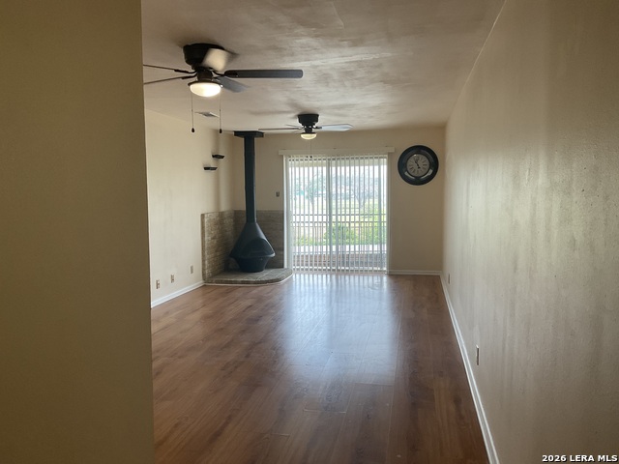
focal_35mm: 29
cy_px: 232
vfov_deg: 48.2
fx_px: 519
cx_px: 310
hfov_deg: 61.7
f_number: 1.8
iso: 64
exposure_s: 1/120
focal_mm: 3
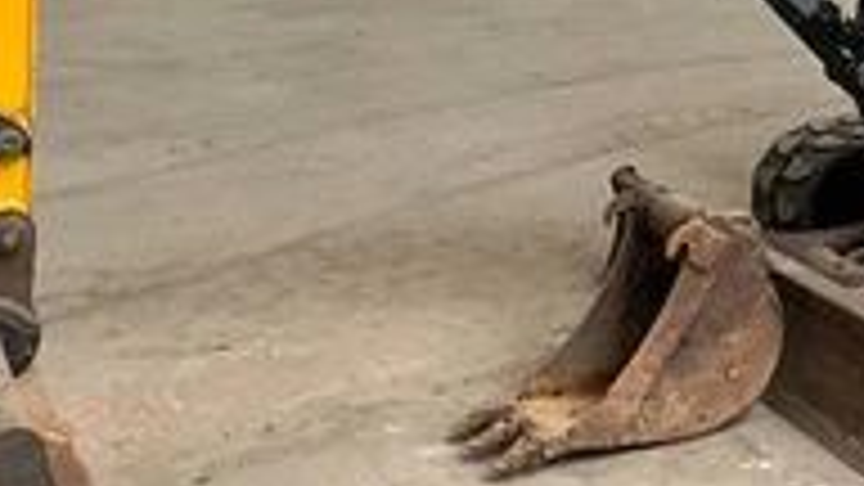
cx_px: 752
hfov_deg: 26.1
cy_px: -18
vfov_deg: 15.0
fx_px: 1810
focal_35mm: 79
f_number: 1.8
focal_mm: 3
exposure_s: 1/60
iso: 100
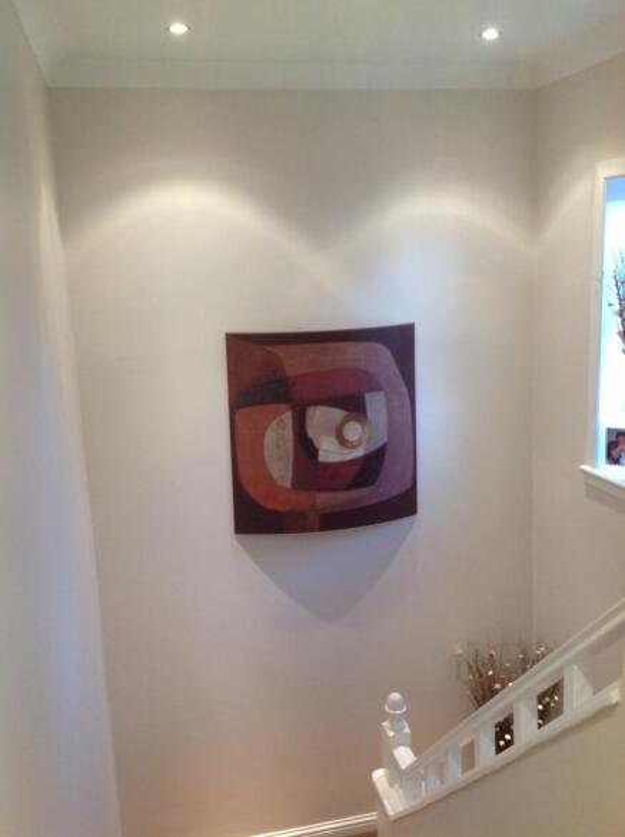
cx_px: 312
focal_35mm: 35
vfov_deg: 52.7
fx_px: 845
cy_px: 418
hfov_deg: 40.6
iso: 100
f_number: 2.4
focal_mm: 4.28
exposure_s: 1/17
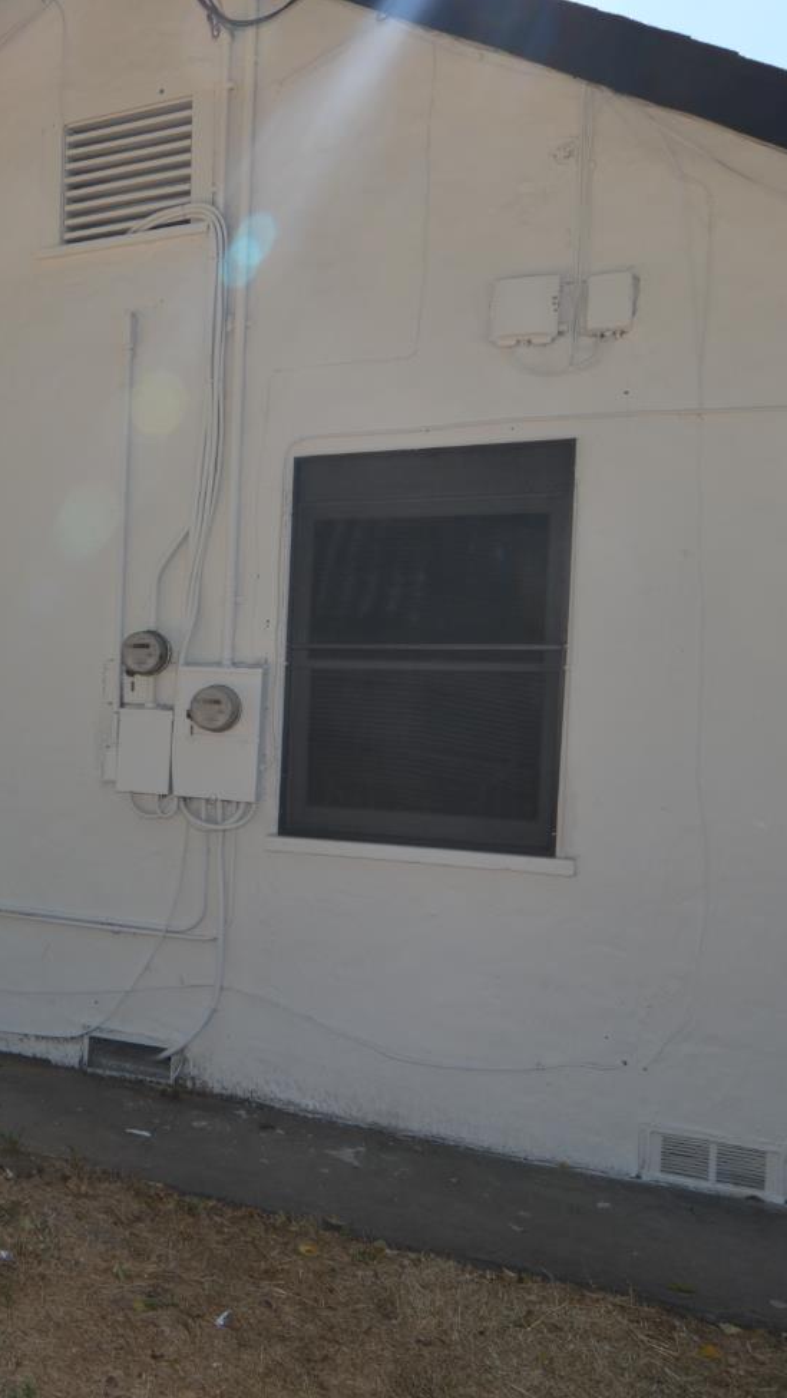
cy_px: 715
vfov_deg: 66.0
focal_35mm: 29
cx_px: -30
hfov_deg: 35.6
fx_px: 1075
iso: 100
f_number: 7.1
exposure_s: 1/200
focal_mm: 12
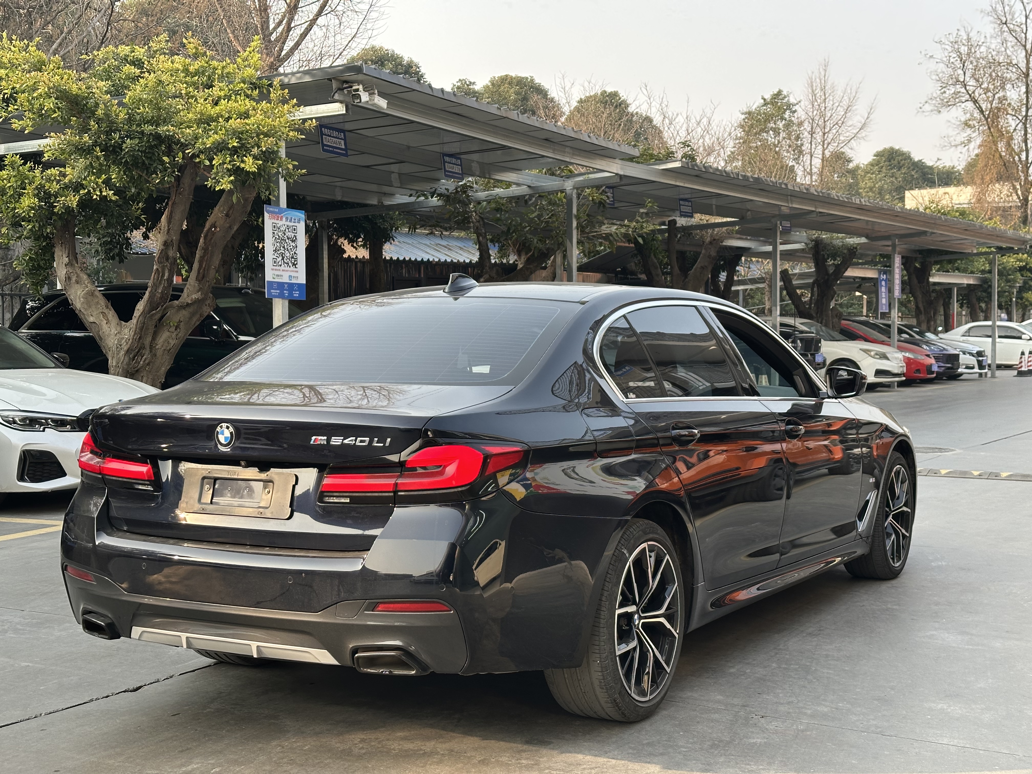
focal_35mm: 48
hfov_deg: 39.7
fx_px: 1431
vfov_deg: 30.3
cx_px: 516
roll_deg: -0.1
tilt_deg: -1.5
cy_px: 387
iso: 64
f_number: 1.78
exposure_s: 1/464
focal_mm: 6.86
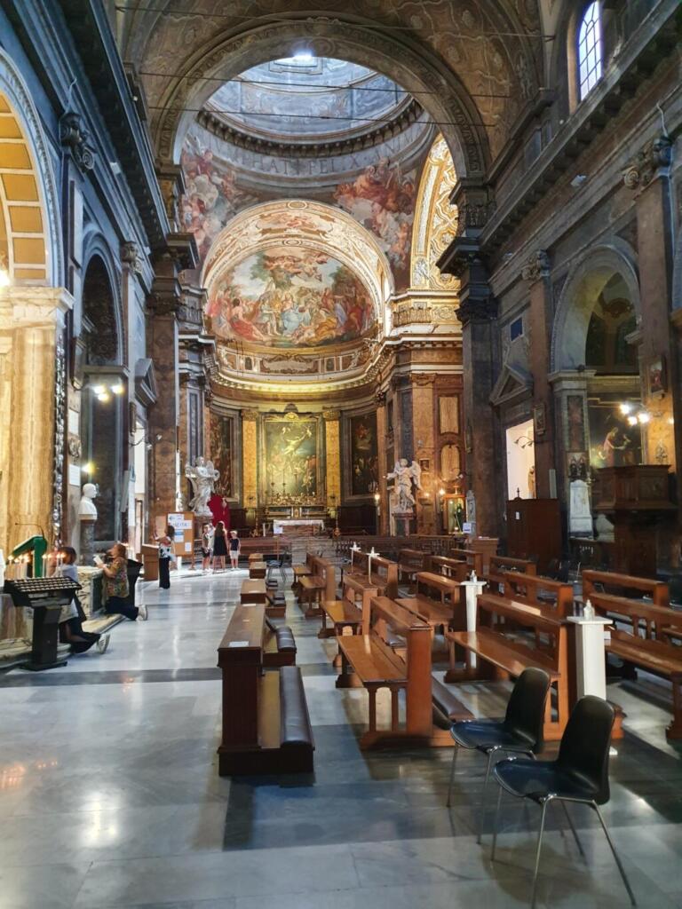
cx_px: 341
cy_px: 454
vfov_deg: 67.3
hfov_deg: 53.1
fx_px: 683
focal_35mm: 26
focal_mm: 4.32
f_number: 1.5
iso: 500
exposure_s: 1/50
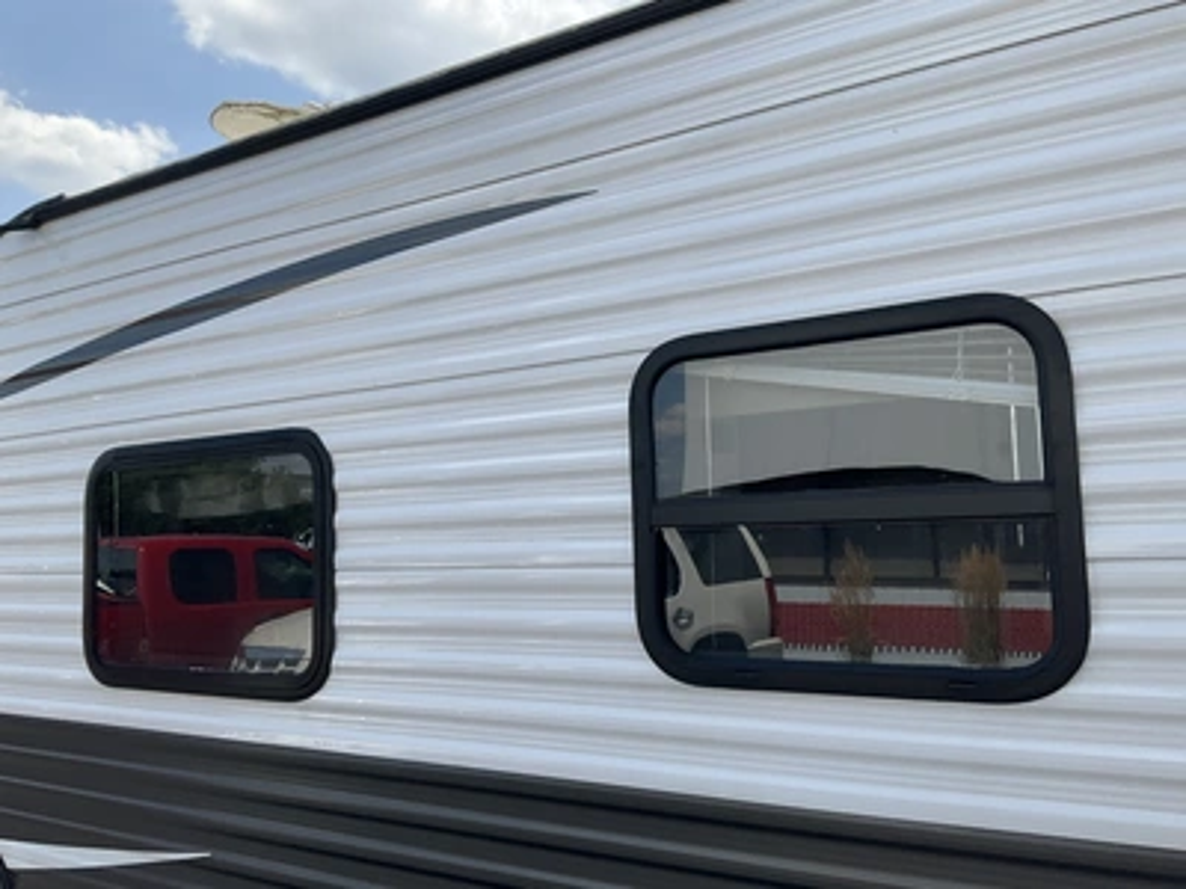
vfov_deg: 48.2
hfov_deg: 61.7
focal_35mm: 29
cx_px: 593
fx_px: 994
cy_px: 444
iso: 25
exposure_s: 1/1250
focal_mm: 3
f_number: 1.8
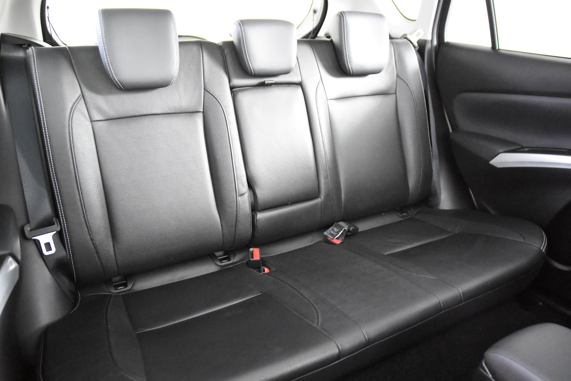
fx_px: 404
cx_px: 286
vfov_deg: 50.4
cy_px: 190
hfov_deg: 70.4
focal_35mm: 26
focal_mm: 17
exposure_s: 1/20
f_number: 2.8
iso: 12800
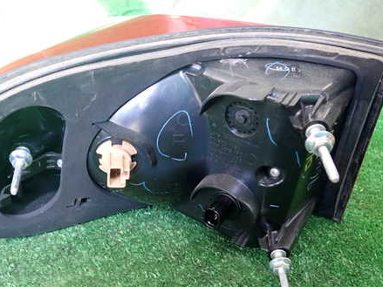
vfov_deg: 35.0
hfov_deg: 45.6
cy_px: 168
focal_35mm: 41
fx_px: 454
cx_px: 155
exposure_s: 1/30
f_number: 2.3
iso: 320
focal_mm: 5.4
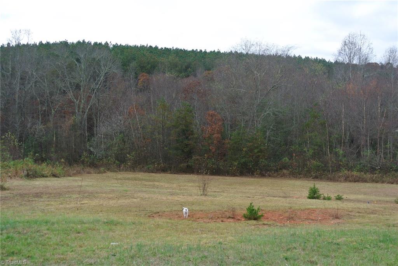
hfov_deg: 43.6
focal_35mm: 45
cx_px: 199
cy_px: 133
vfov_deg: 29.9
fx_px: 498
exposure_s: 1/320
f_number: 4.5
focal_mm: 16.9
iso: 100
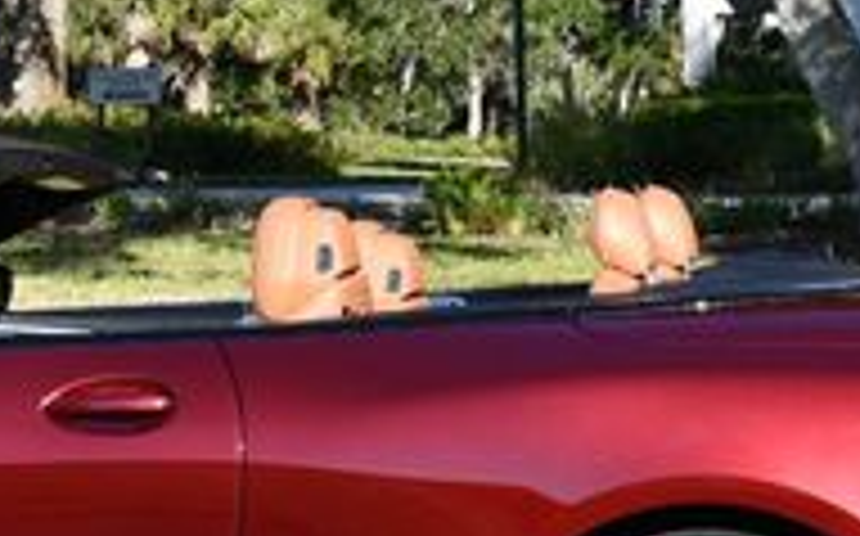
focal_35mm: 164
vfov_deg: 8.0
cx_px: 162
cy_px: 153
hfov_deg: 12.7
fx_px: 3840
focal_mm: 24
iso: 180
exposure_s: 1/250
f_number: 8
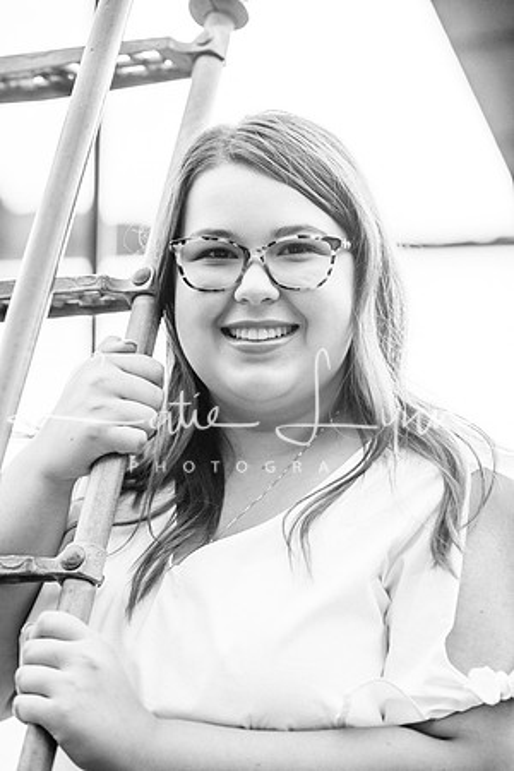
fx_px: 1820
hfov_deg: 16.1
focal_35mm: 85
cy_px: 386
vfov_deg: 23.9
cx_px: 257
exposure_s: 1/250
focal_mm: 85
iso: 800
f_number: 2.8
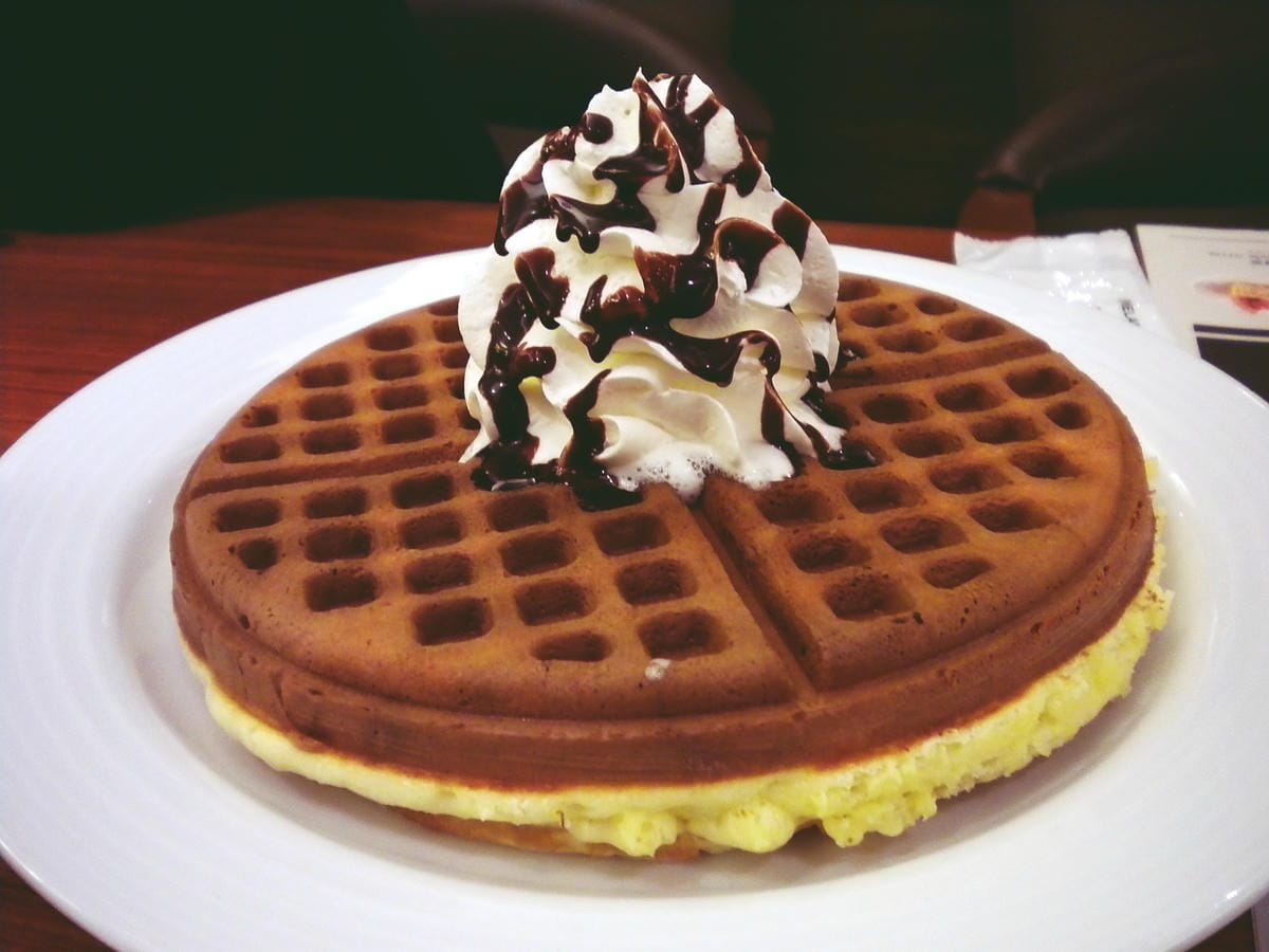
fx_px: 1283
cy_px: 476
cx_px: 634
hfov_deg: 52.6
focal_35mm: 35
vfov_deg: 40.7
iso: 400
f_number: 3.1
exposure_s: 1/27
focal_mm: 6.3
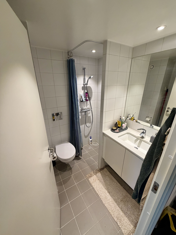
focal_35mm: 14
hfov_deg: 85.7
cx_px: 88
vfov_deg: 102.1
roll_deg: -0.1
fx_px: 95
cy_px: 118
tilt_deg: -21.1
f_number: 2.2
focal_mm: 2.22
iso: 250
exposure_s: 1/100
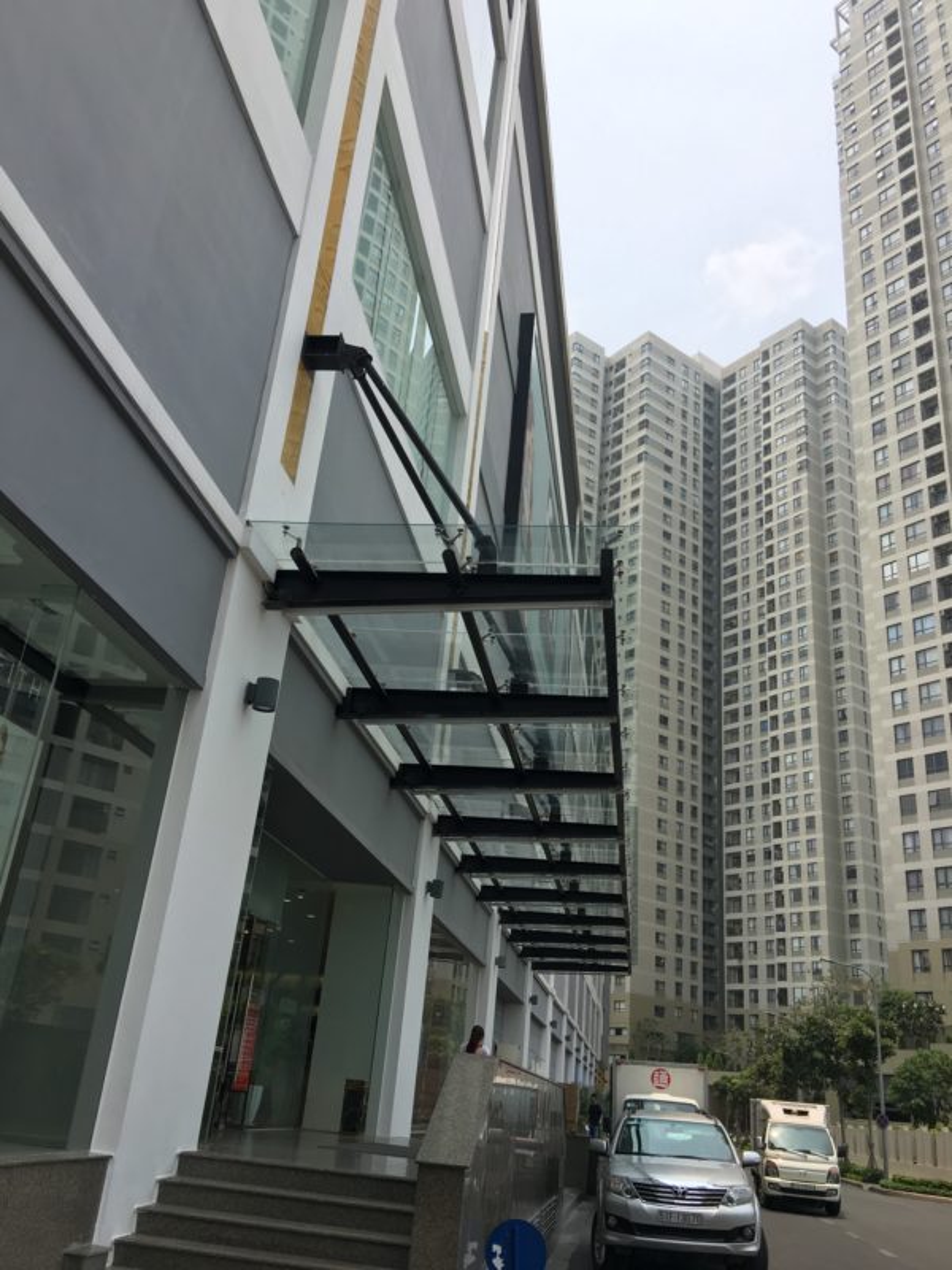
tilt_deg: +24.9
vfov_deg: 61.7
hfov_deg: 48.2
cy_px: 635
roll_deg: -5.2
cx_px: 476
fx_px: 1063
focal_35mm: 29
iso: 25
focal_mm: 4.15
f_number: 2.2
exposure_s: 1/974
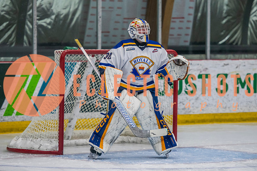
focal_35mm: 233
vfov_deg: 5.9
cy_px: 84
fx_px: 1661
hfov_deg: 8.8
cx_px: 133
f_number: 3.2
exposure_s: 1/640
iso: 2000
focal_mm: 165
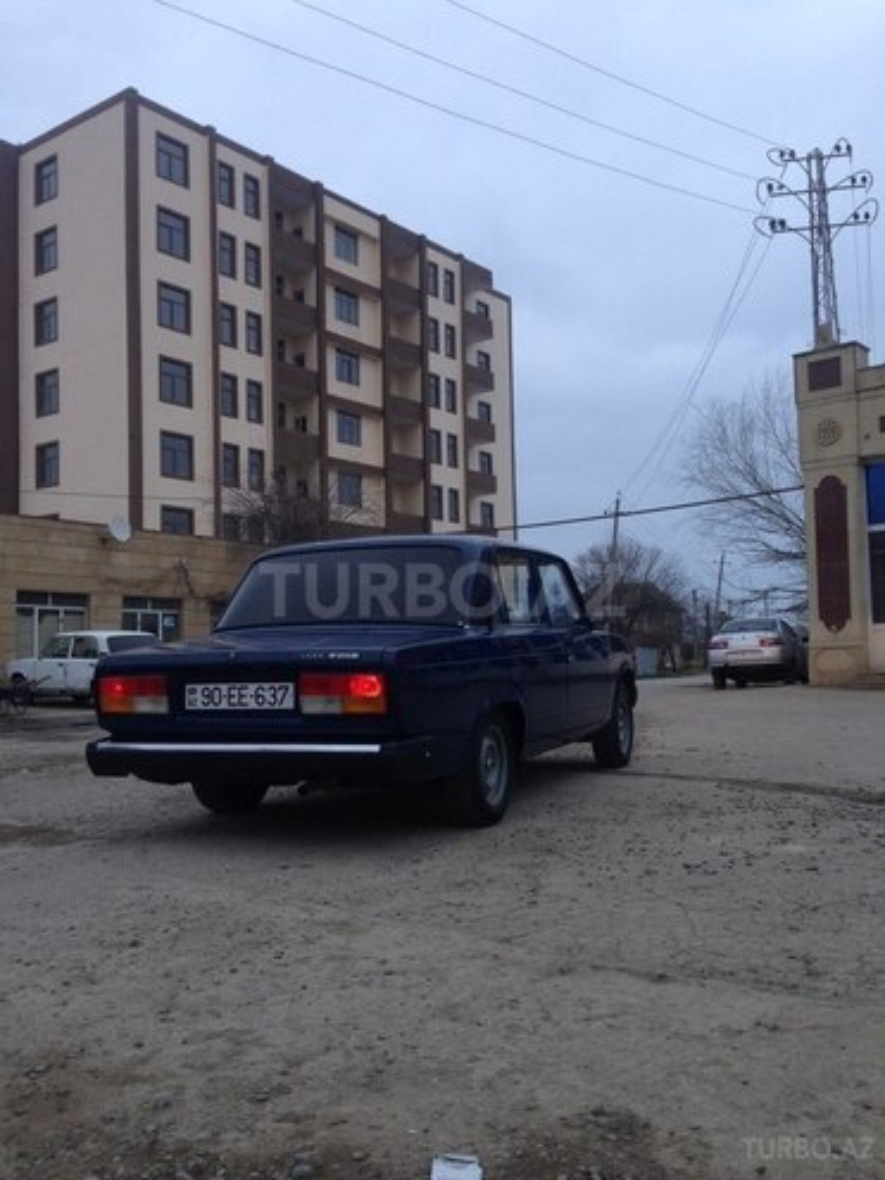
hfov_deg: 42.9
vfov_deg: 55.4
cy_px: 590
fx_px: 1125
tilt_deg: +4.6
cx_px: 442
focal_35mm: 33
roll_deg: +0.2
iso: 64
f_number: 2.4
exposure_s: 1/60
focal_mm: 4.12
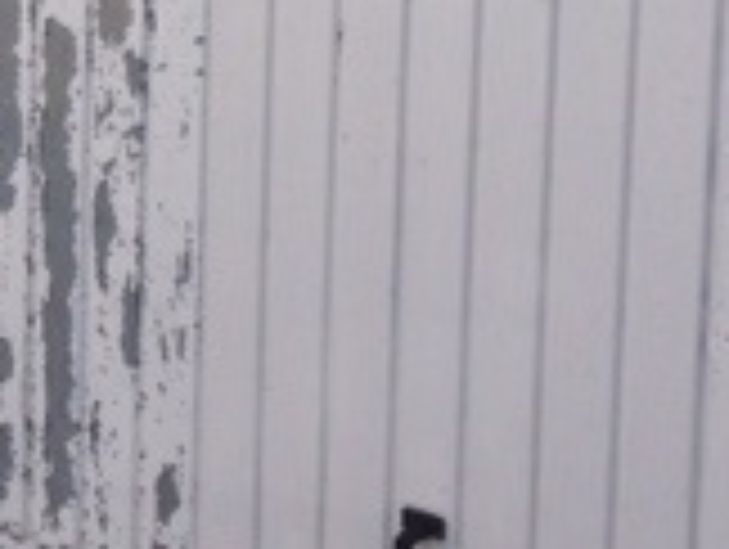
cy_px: -94
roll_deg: -0.4
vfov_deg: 10.6
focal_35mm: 138
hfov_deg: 13.9
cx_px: -135
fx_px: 2911
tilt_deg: -11.4
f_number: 2.4
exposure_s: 1/657
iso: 50
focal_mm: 4.28
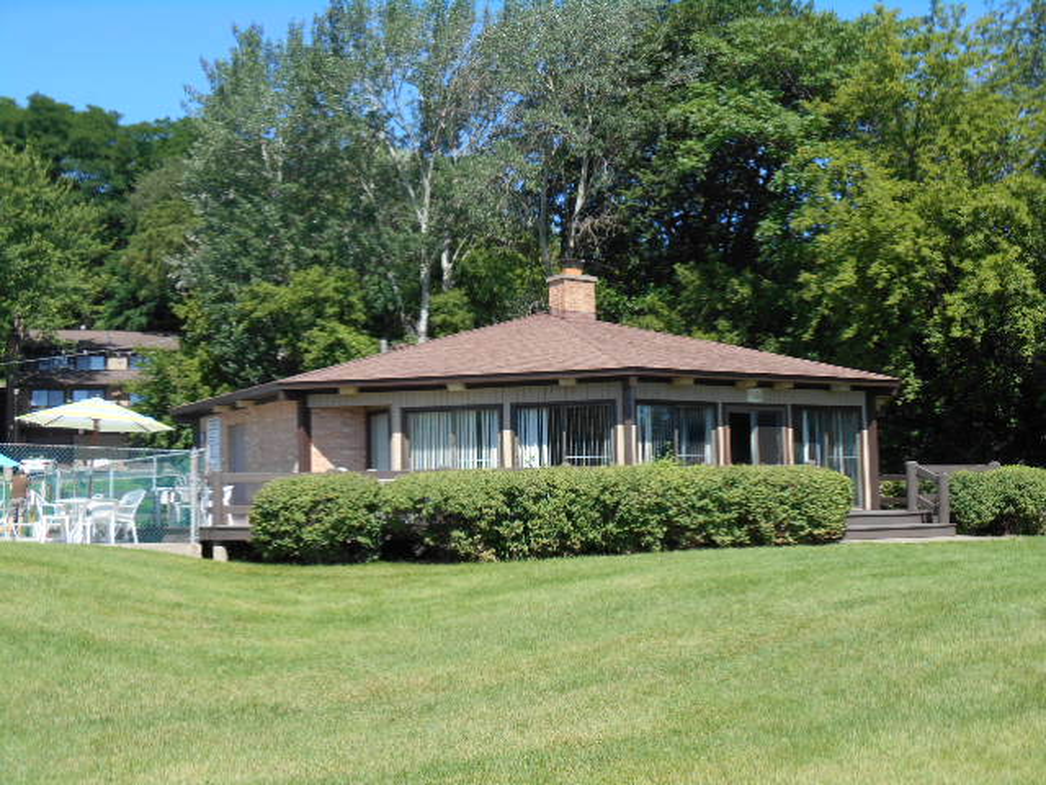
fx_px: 1390
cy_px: 392
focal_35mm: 46
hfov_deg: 41.2
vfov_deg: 31.5
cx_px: 523
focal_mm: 8.3
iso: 80
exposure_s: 1/400
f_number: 4
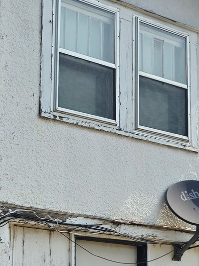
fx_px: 682
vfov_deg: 21.9
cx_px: -44
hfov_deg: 15.9
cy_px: 184
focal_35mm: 89
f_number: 1.7
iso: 12
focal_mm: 6.3
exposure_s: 1/1429
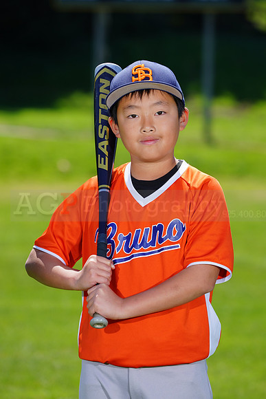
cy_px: 200
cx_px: 133
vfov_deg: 7.2
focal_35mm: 288
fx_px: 3190
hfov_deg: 4.8
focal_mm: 288
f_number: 8
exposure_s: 1/250
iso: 100
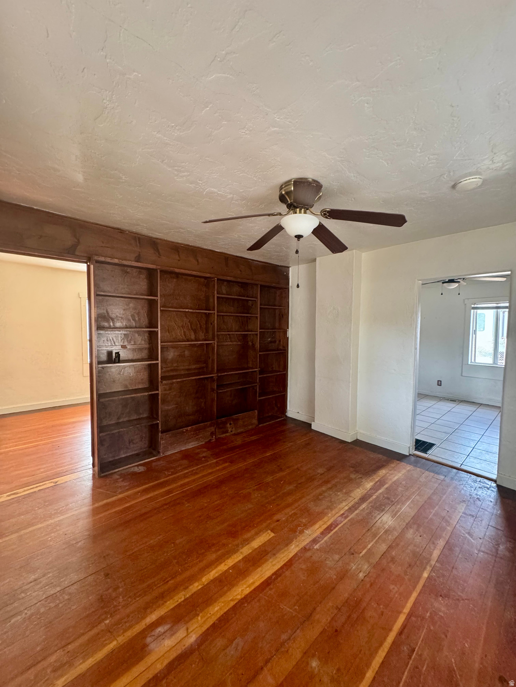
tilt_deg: -3.2
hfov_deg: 85.7
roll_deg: -0.5
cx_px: 258
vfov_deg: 102.1
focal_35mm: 14
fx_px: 278
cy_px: 344
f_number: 2.2
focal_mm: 2.22
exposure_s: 1/60
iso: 500
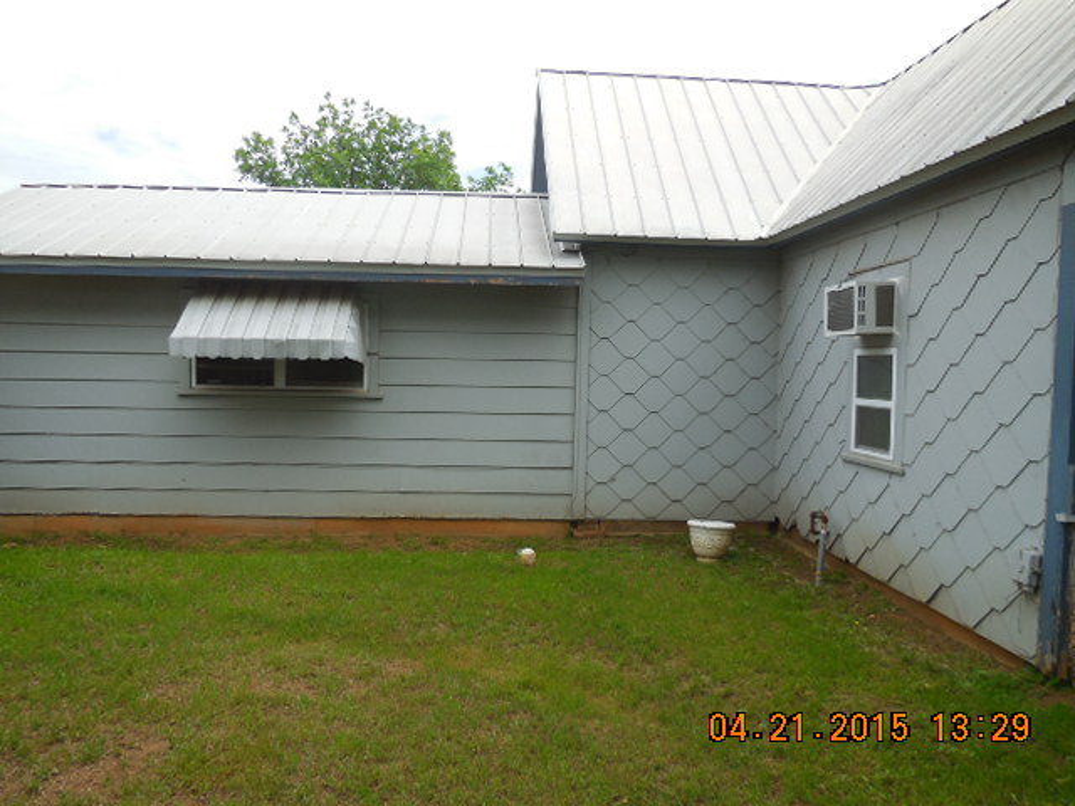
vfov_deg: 54.9
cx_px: 538
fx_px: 776
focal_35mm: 25
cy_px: 403
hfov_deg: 69.4
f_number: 3.1
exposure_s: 1/1000
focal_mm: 4.5
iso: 125
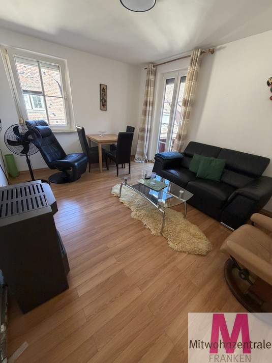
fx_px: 147
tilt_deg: -24.4
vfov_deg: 102.1
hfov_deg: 85.7
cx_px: 136
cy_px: 182
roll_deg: -3.6
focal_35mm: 14
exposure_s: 1/121
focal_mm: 2.22
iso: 320
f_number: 2.2
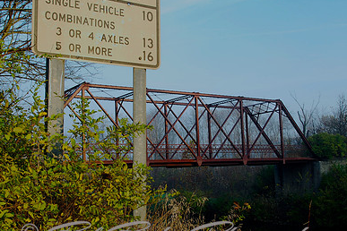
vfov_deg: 29.9
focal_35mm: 45
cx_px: 171
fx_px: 434
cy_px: 120
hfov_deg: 43.6
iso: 125
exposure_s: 1/80
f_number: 8
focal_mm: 20
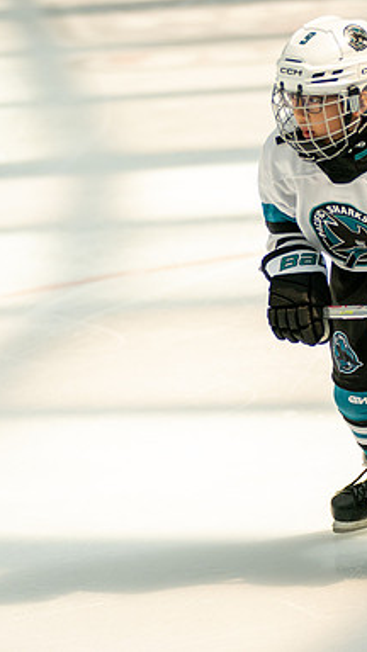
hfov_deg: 4.3
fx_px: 4913
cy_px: 300
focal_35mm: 284
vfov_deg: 7.6
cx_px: 308
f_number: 3.2
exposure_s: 1/5000
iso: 1600
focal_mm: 140
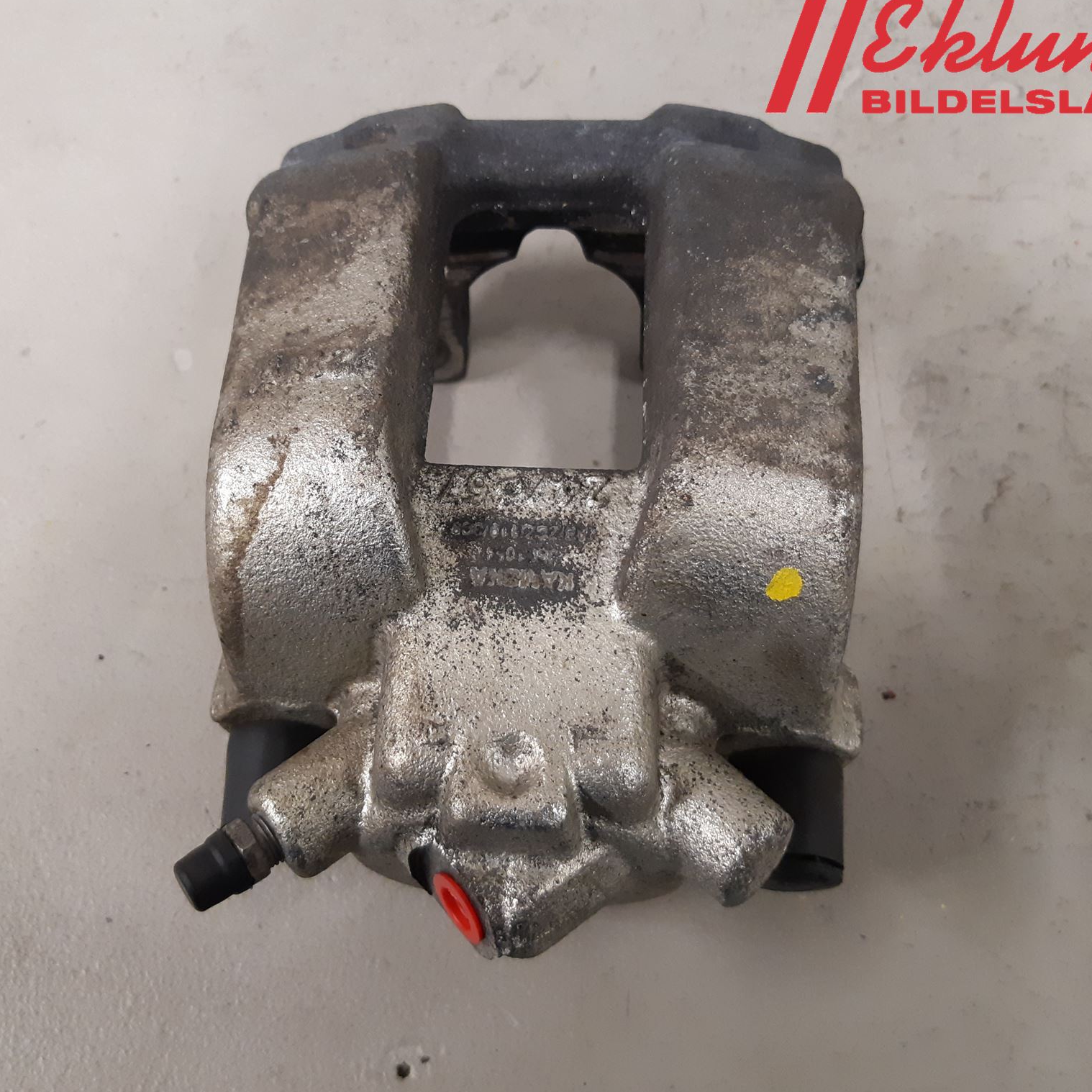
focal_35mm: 31
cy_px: 544
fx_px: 1106
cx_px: 470
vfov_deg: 52.5
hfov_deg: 52.4
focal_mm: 3.93
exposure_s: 1/50
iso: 250
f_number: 1.7
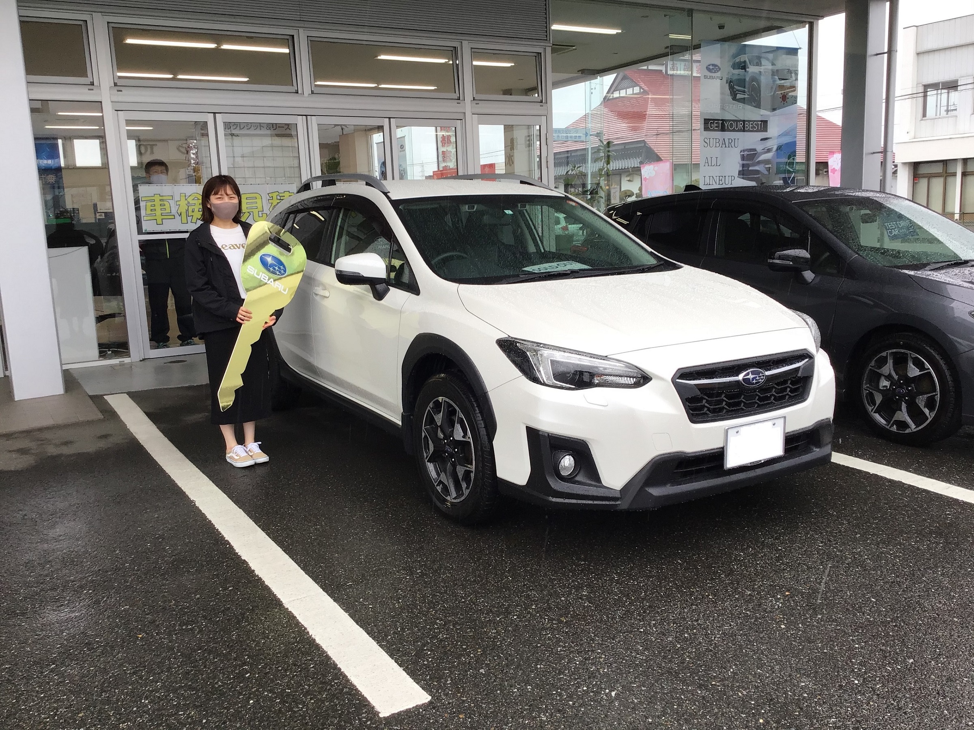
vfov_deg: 45.4
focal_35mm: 31
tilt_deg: -10.6
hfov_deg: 58.4
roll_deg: +1.2
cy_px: 365
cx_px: 487
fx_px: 872
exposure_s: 1/131
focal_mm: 3.3
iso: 25
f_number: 2.4
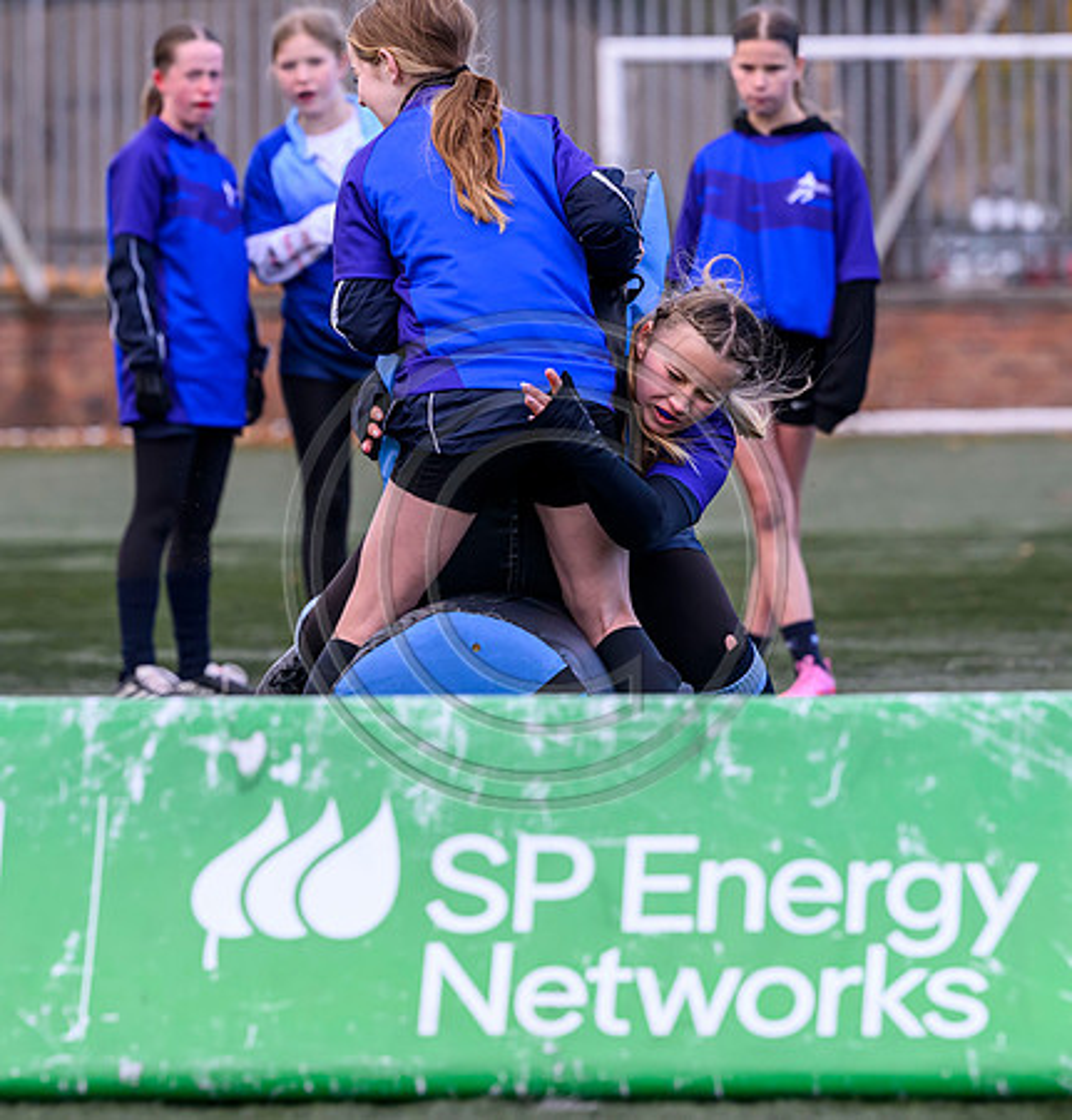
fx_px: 9371
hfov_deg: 6.5
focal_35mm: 262
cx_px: 571
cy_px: 660
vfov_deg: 6.8
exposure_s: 1/1600
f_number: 4
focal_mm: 165
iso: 1600
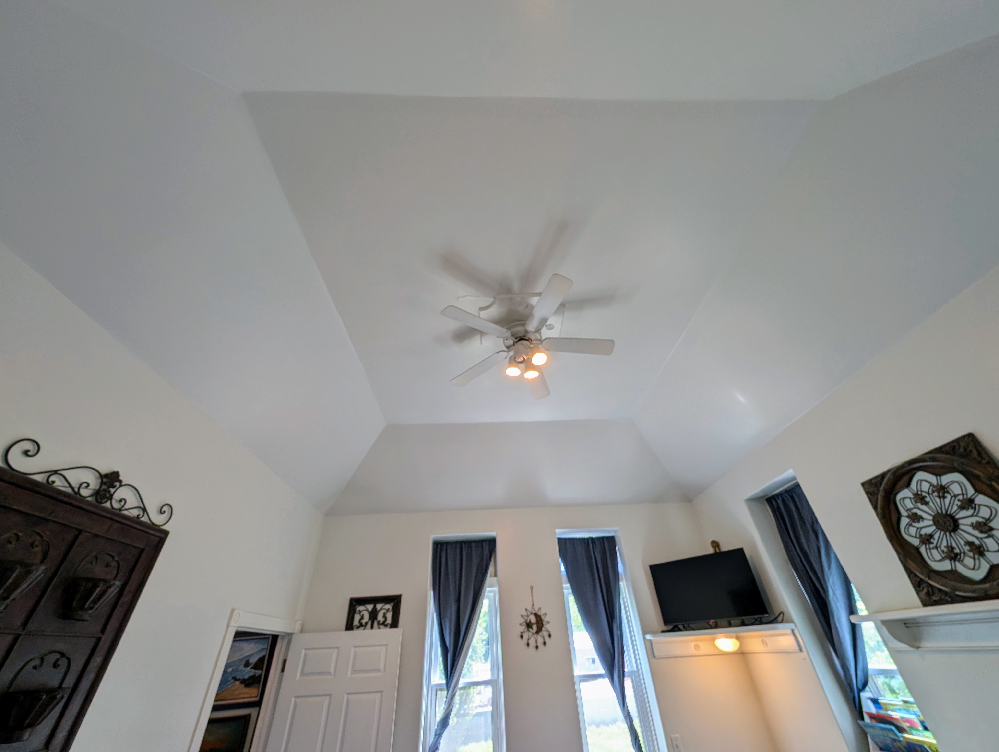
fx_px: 347
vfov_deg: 94.6
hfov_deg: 110.5
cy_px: 376
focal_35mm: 12
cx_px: 500
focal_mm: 2.23
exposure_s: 1/120
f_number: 1.95
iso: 65
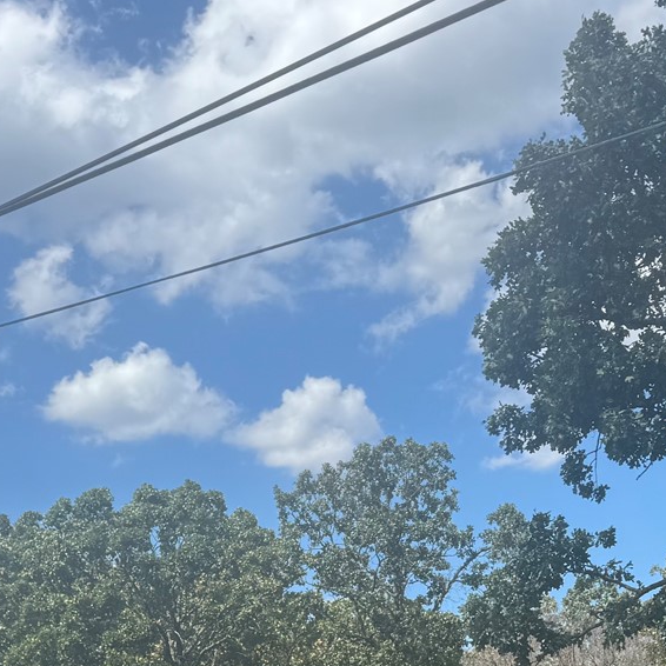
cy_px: 714
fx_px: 1567
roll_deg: -0.6
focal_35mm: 72
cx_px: 531
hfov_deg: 23.6
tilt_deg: +3.8
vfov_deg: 22.7
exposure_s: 1/3413
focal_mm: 6.76
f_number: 1.78
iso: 80
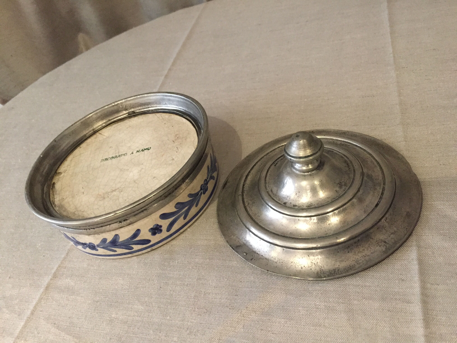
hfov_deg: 61.7
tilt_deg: -39.9
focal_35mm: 29
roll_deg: +21.4
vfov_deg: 48.2
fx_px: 383
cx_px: 228
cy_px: 172
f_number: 2.2
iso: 250
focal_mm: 4.15
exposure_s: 1/25
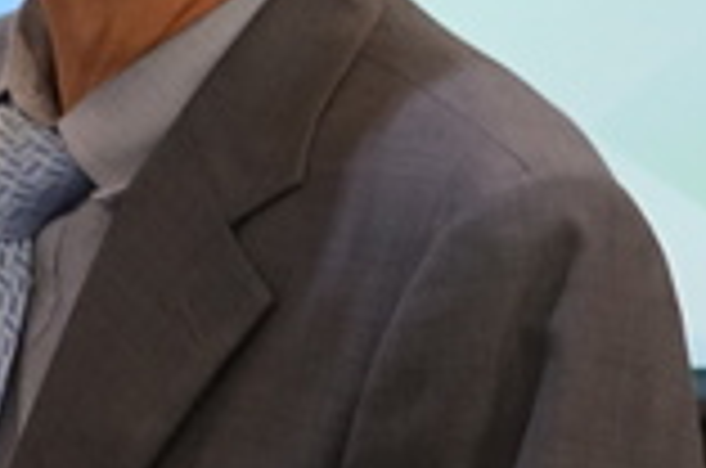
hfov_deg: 6.3
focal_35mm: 322
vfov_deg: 4.2
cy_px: 9
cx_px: -454
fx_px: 6302
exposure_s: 1/100
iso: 250
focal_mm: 15.52
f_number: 2.8
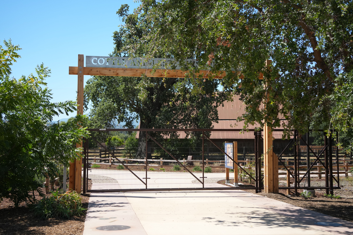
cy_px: 118
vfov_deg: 27.0
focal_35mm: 50
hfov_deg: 39.6
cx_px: 176
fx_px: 490
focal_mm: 50
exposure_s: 1/2500
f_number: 4.5
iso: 640
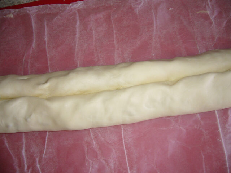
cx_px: 116
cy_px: 86
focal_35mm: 35
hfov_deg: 52.6
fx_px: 234
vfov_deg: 40.7
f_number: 2.8
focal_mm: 5.8
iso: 100
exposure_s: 1/60
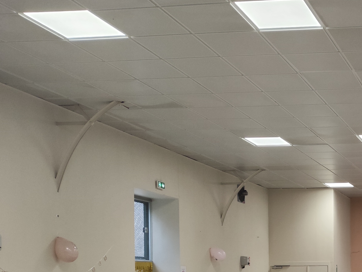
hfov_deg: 27.6
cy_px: 281
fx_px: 649
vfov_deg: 22.6
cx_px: 429
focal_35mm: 62
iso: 100
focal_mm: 4.71
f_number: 1.79
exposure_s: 1/60
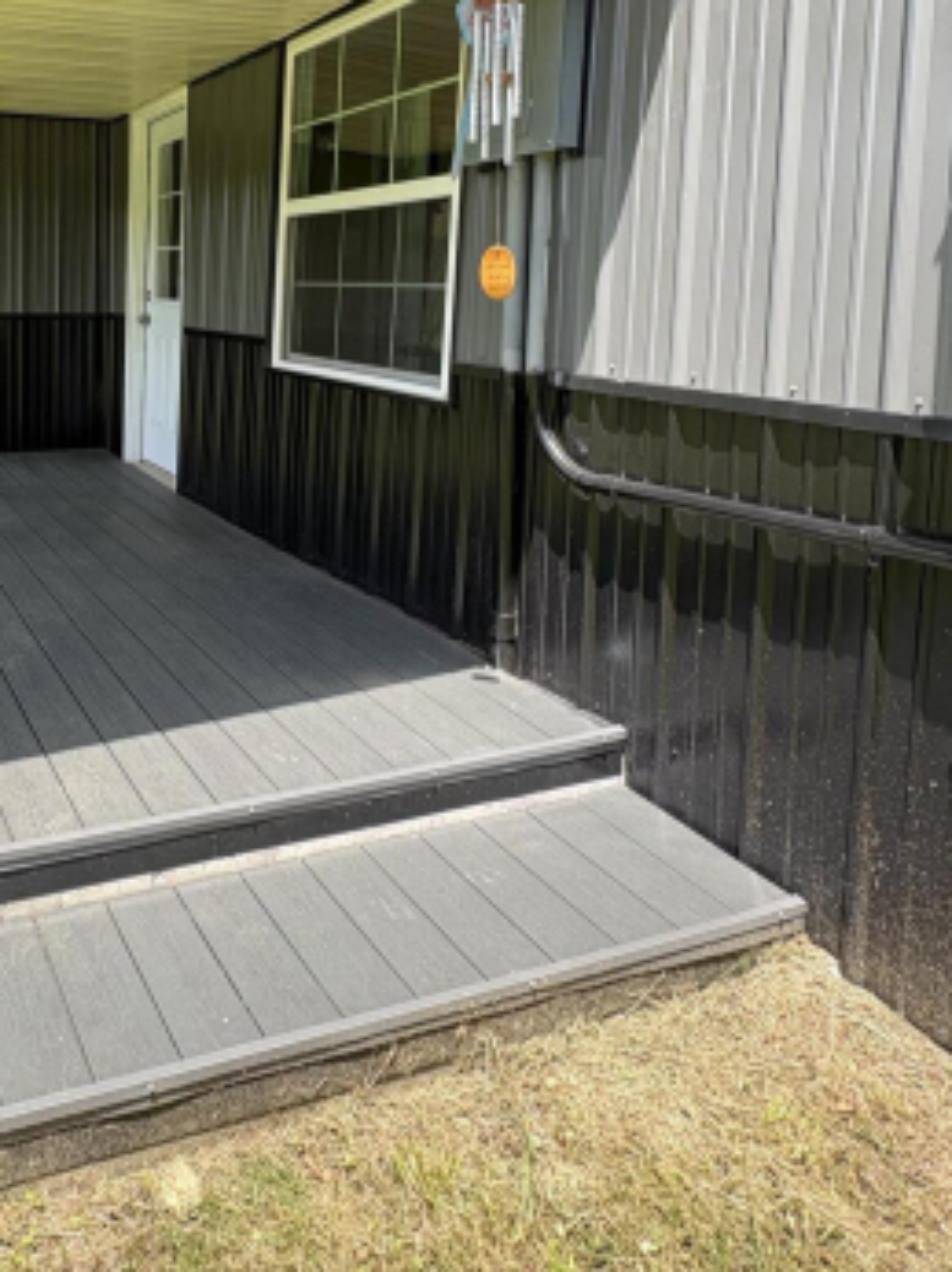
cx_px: 154
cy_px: 351
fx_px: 991
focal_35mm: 27
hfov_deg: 47.7
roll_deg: -1.2
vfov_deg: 62.4
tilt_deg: -2.9
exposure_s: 1/309
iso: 40
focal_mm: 2.22
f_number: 2.2
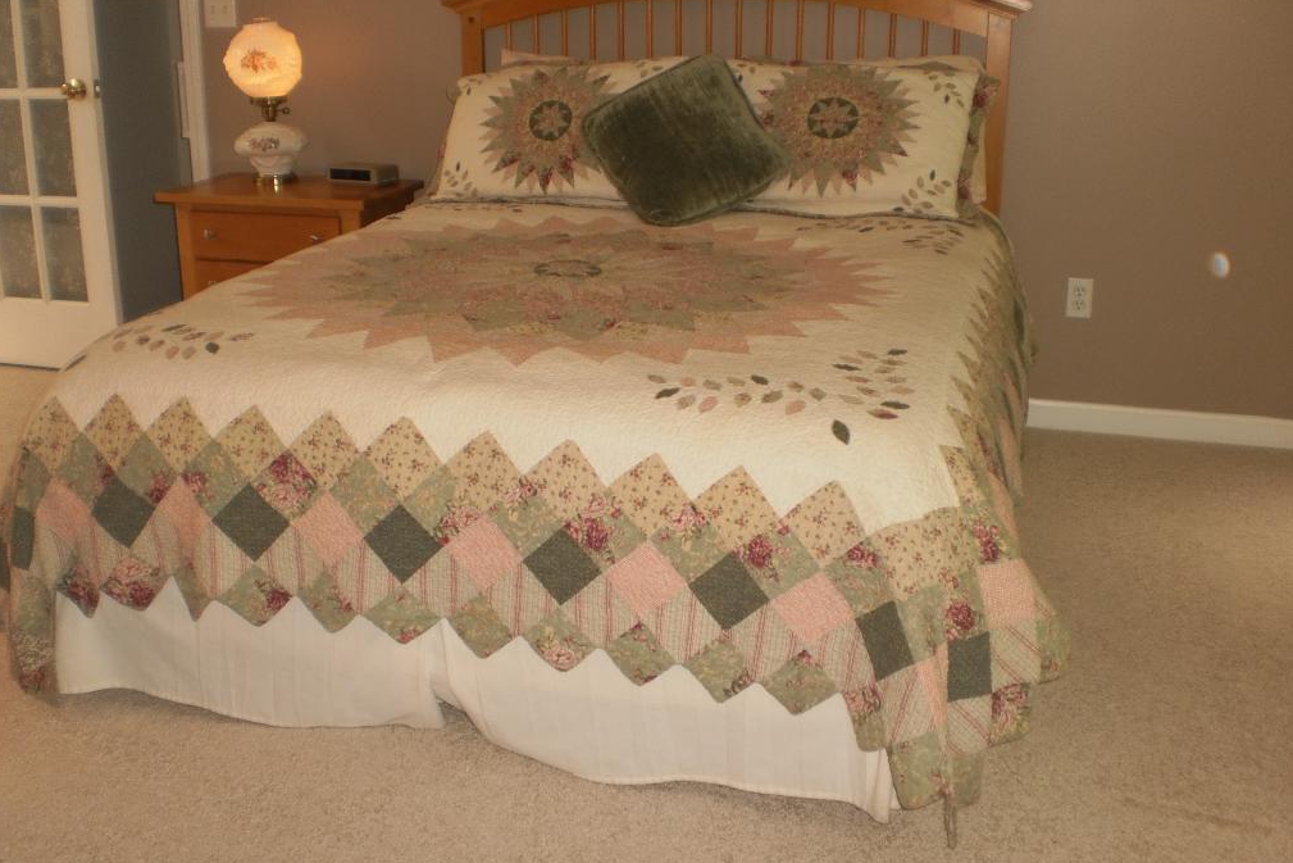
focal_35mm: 38
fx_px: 1365
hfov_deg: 50.7
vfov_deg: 35.0
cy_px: 383
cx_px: 641
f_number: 3.1
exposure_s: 1/30
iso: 125
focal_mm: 6.3
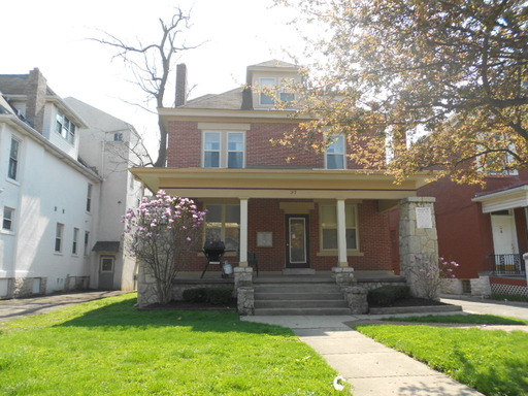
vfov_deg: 53.1
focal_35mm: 26
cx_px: 264
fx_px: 397
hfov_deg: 67.3
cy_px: 198
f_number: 3.2
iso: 80
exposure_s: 1/320
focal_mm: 4.6
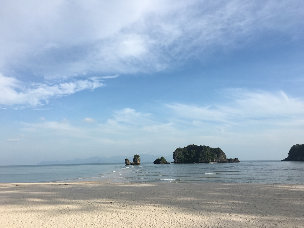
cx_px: 152
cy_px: 114
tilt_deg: +11.5
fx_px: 255
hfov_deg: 61.7
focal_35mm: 29
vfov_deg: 48.2
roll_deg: +0.8
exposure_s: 1/1972
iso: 25
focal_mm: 4.15
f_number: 2.2
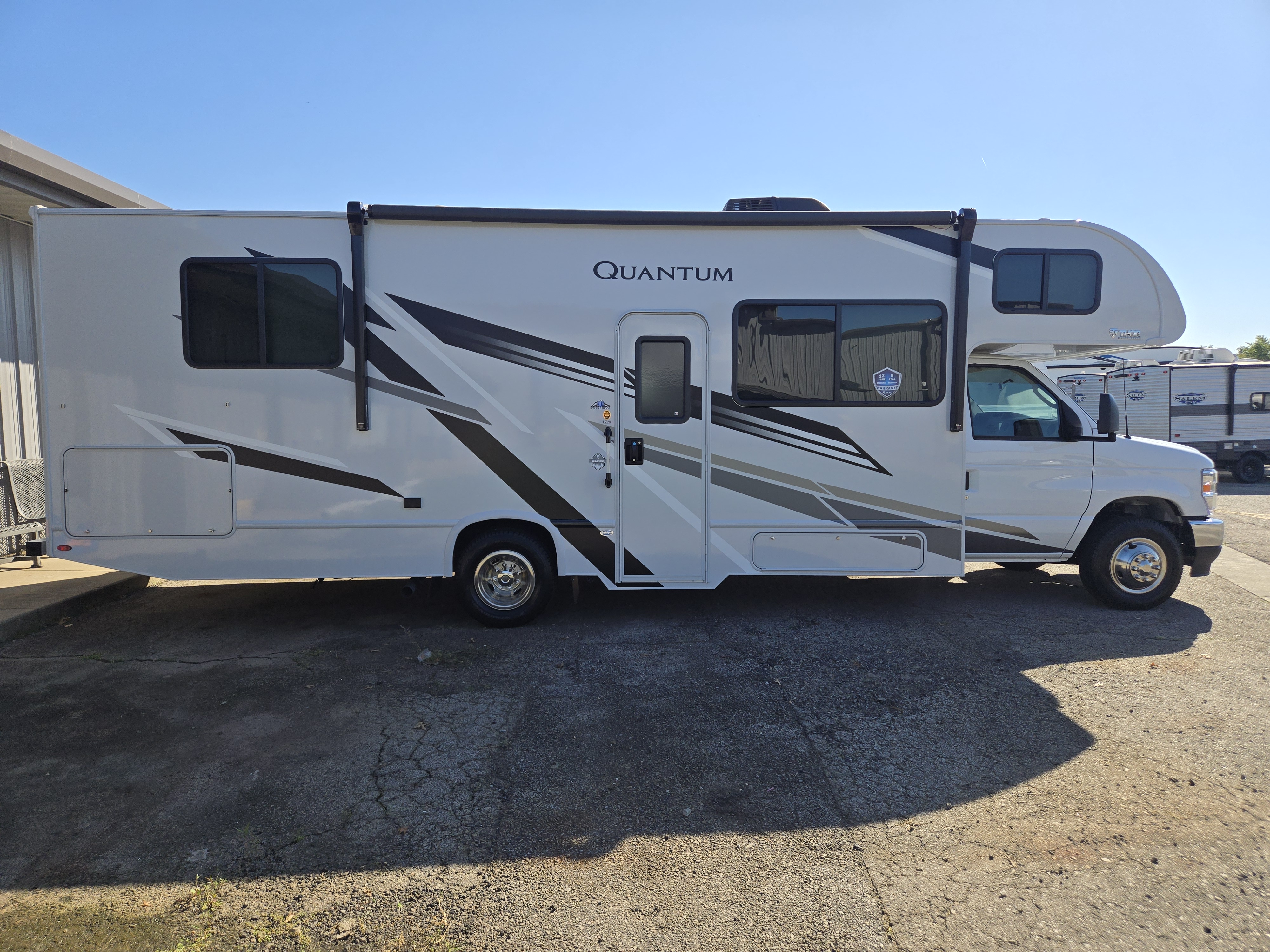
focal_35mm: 23
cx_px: 635
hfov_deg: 73.9
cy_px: 476
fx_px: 844
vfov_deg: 58.9
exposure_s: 1/1538
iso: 25
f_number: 1.8
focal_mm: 5.4
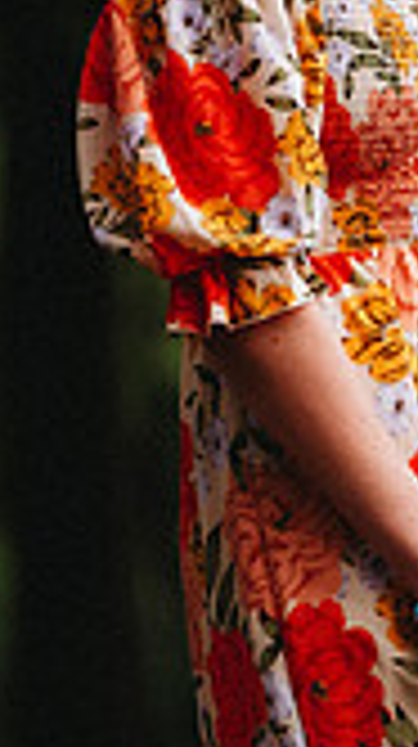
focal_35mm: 659
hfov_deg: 1.8
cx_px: 1281
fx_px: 13025
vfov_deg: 3.3
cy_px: 245
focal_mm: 180
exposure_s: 1/320
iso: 1250
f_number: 2.8
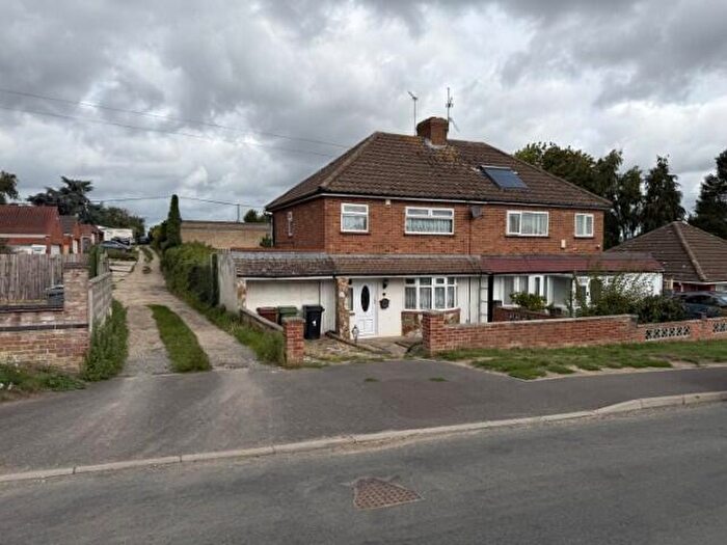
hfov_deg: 71.6
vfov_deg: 56.8
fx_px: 504
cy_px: 272
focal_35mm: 24
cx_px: 364
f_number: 1.78
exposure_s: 1/5319
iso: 80
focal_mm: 6.76
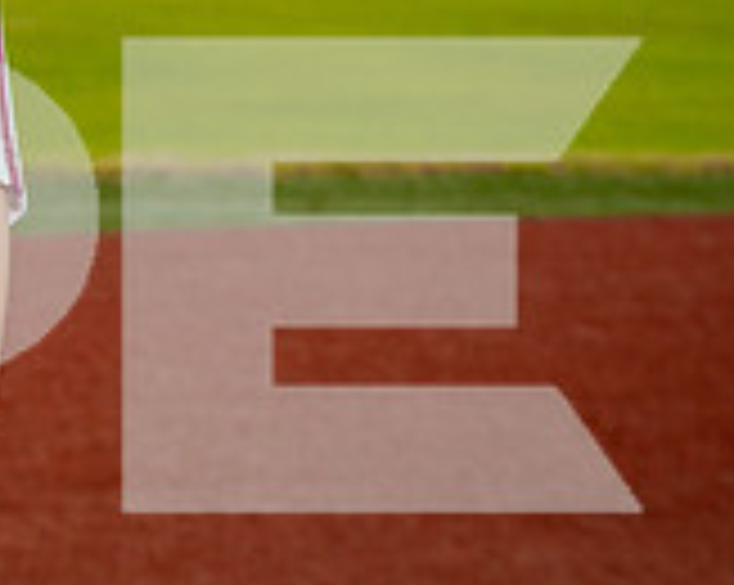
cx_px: -491
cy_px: -268
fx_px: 4491
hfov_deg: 9.0
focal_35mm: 207
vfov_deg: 7.3
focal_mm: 62
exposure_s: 1/250
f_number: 8
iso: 100
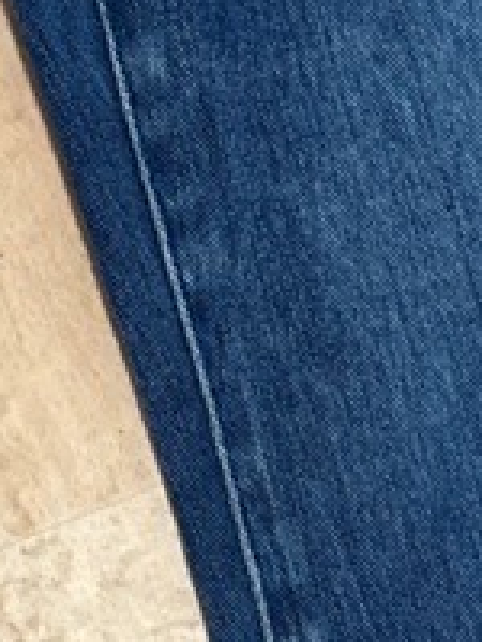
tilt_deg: -82.8
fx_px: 3862
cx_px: -45
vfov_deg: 9.5
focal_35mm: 208
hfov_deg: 7.1
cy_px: 449
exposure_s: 1/50
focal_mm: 5.96
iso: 400
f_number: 1.6
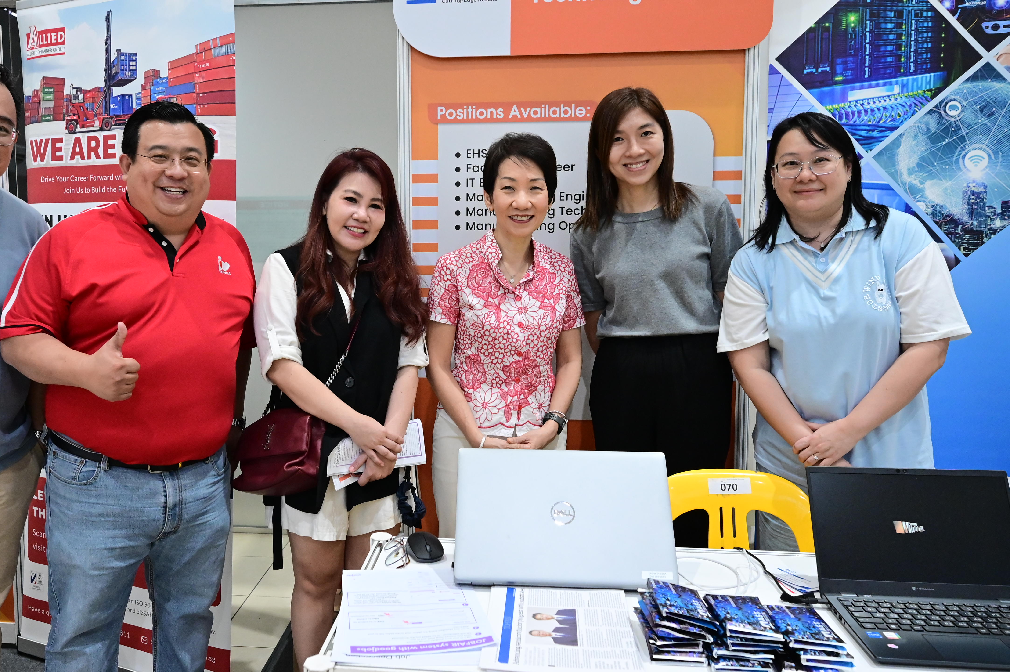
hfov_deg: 63.8
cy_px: 331
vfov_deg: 45.3
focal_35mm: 29
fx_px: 805
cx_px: 415
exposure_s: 1/160
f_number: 5
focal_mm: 20.5
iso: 4000
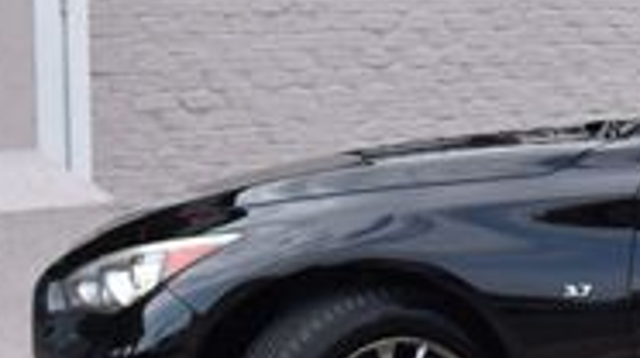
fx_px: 4406
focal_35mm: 260
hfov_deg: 8.1
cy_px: 217
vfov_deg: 4.7
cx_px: 1077
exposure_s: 1/250
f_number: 10
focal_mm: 48
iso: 400
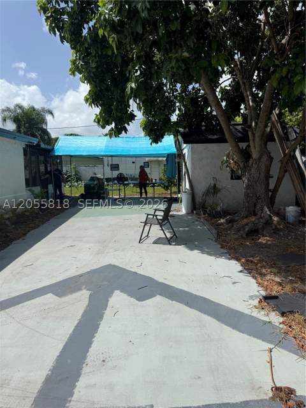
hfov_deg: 56.8
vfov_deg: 71.6
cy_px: 204
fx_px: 283
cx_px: 153
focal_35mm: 24
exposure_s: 1/7353
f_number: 1.78
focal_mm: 6.76
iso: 80
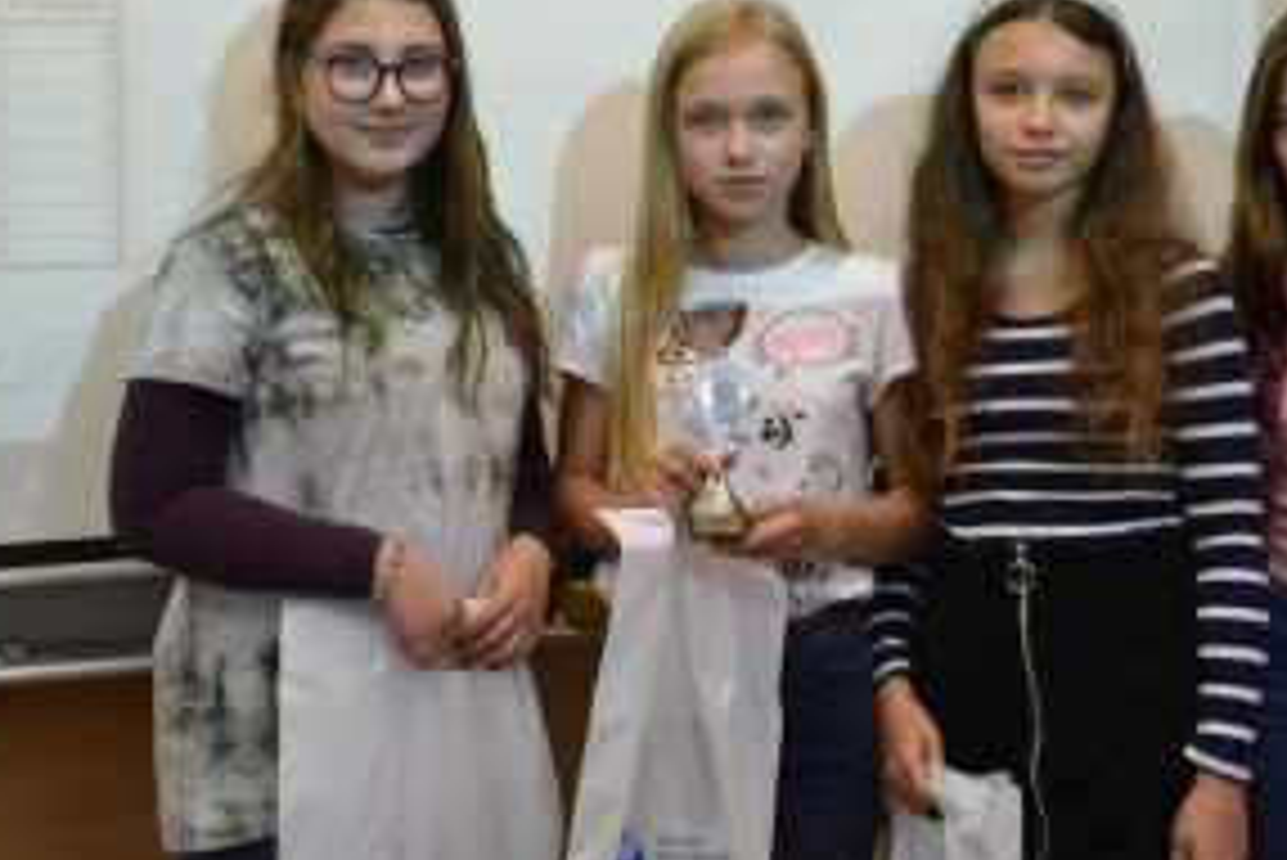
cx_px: 837
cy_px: 335
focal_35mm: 84
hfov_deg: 24.1
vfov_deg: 16.3
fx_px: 3004
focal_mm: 40
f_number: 4.5
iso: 400
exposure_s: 1/30
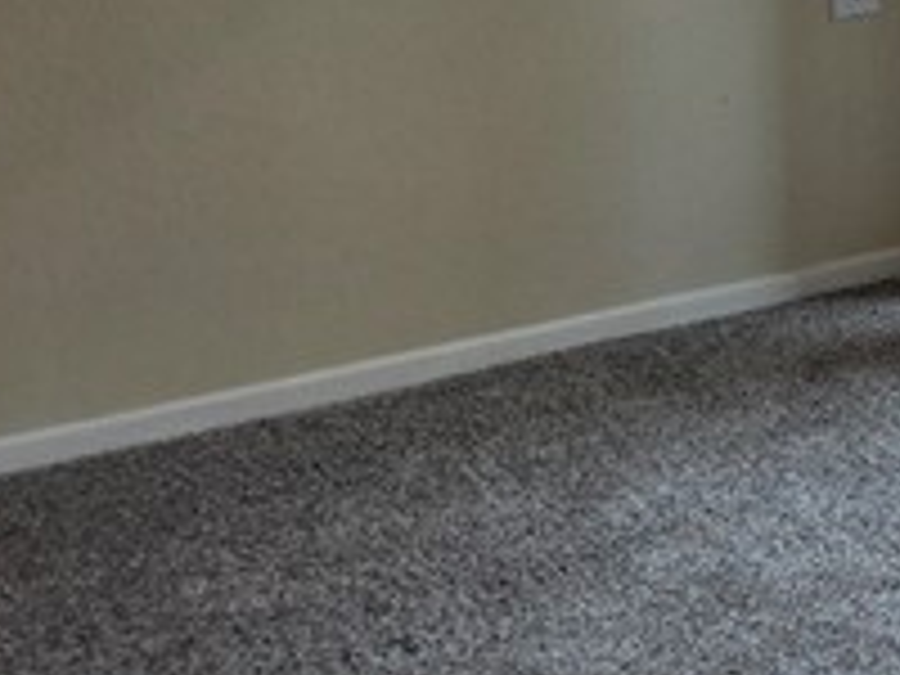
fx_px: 3068
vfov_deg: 12.0
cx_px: 1737
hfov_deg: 14.3
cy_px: -338
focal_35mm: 118
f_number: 1.8
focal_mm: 5.4
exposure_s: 1/554
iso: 80
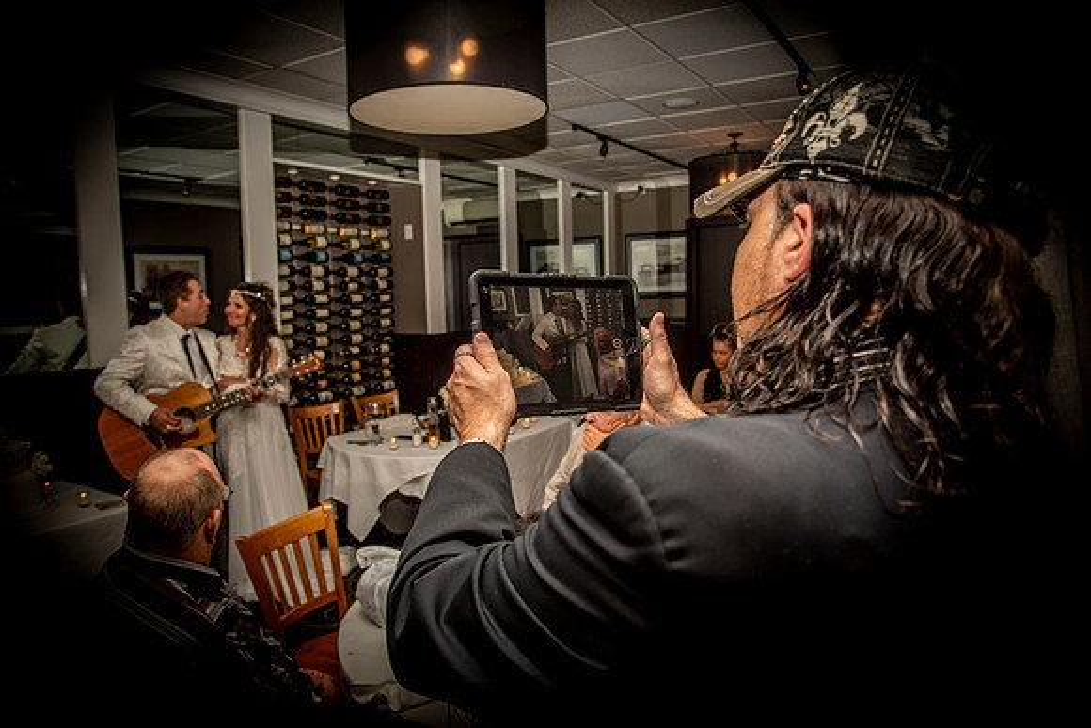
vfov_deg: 53.2
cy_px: 364
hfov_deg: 73.7
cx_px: 546
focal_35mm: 24
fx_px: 727
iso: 100
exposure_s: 1/200
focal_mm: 24
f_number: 4.5
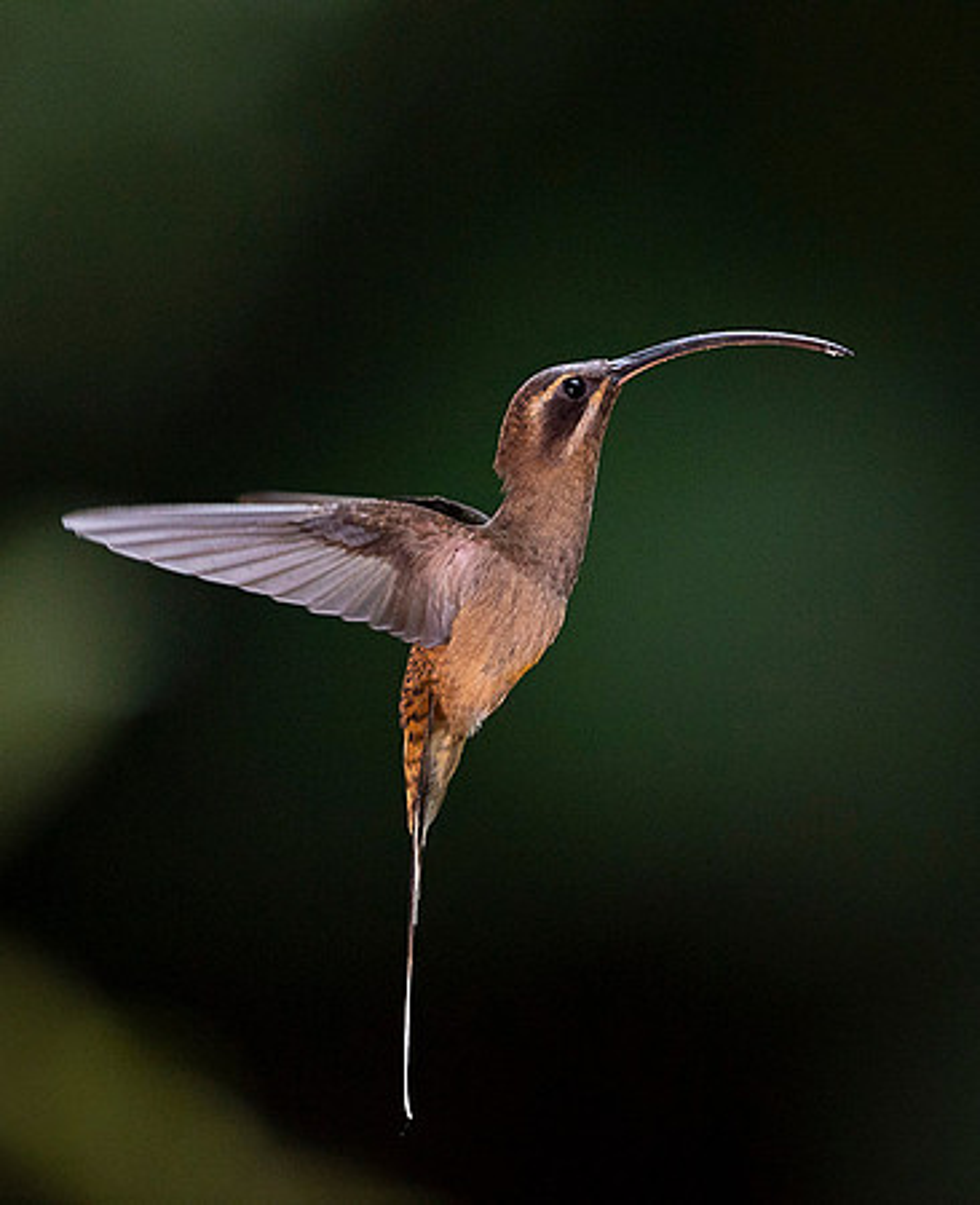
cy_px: 602
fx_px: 25107
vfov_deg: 2.7
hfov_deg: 2.2
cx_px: 581
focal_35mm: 699
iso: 3200
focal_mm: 500
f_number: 4
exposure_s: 1/2500
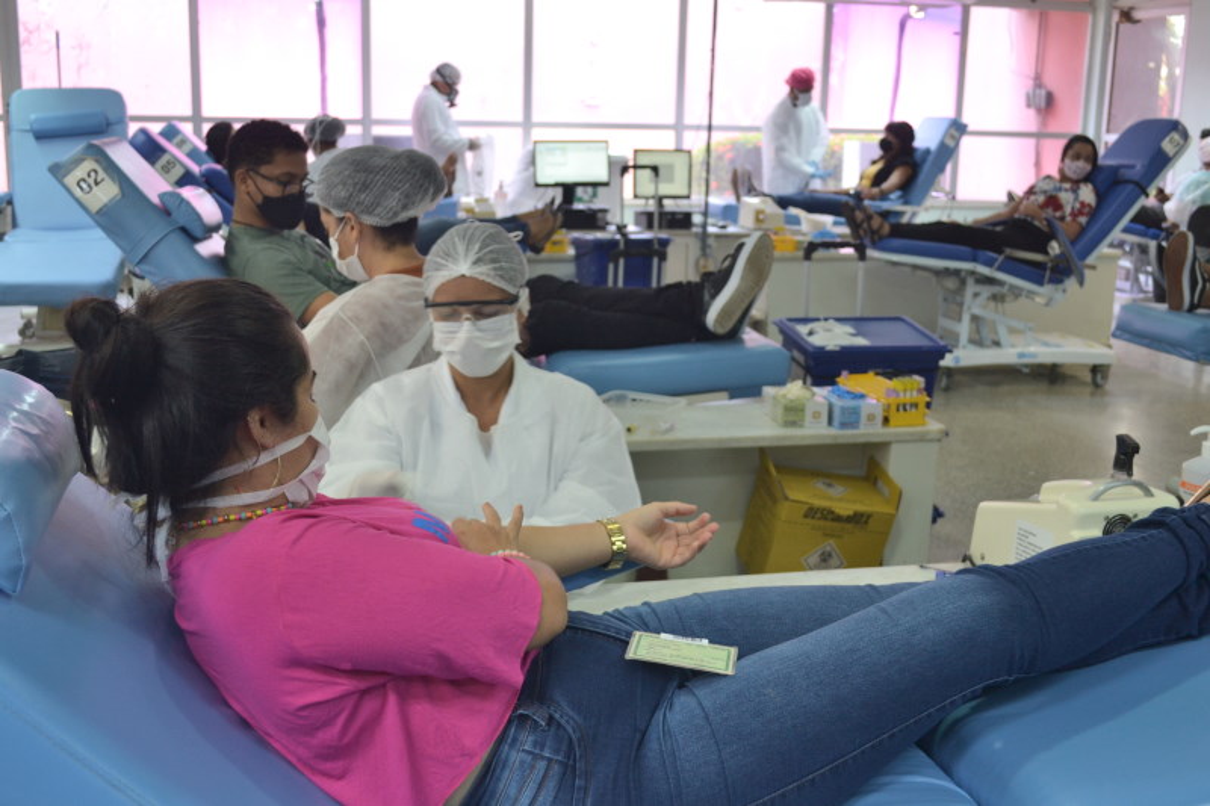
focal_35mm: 39
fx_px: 1310
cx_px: 605
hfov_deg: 49.6
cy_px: 403
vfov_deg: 34.2
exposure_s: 1/40
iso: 400
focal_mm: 26
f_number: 4.2
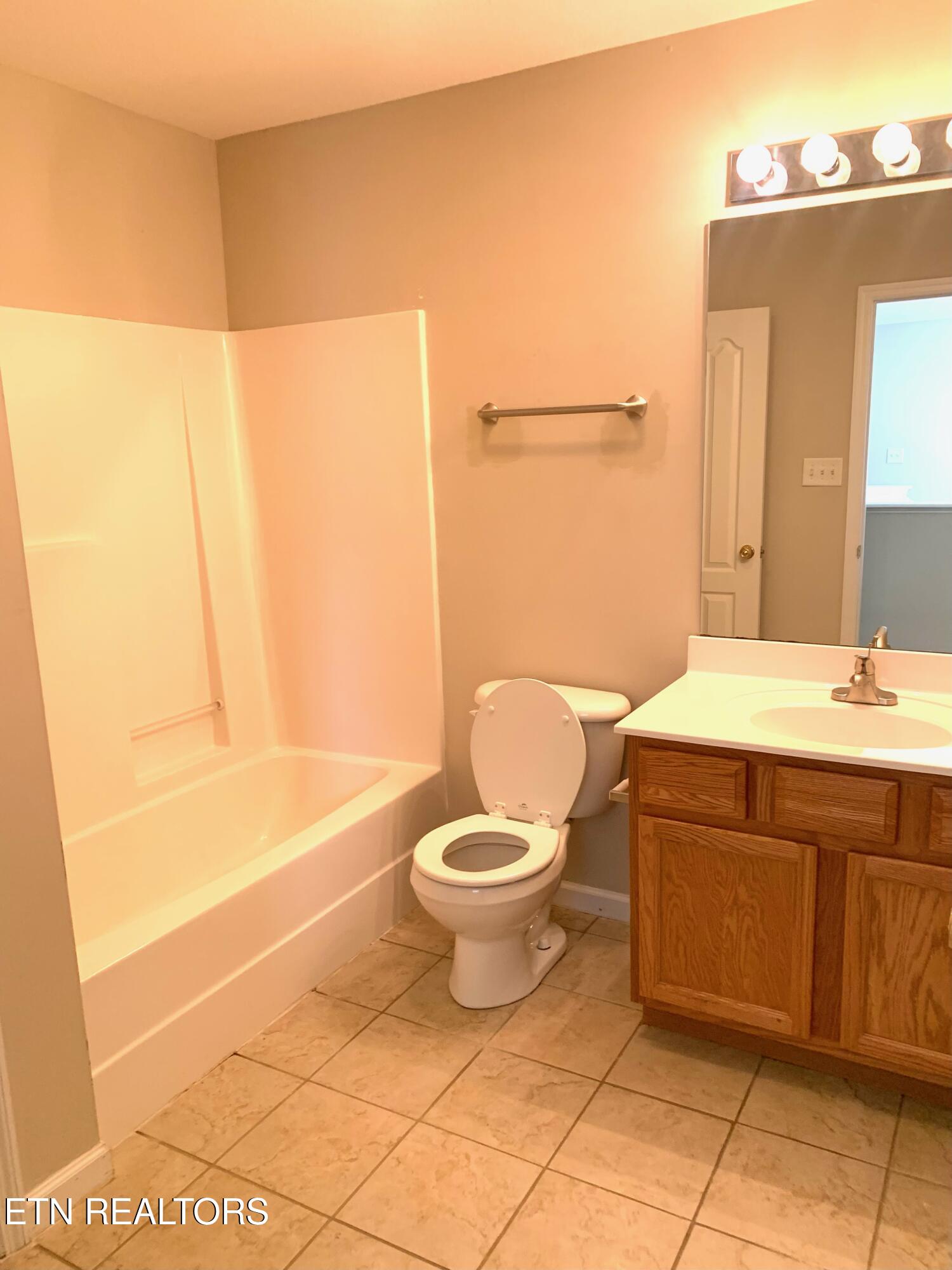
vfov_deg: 67.3
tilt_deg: -11.0
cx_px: 476
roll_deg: +1.4
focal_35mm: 26
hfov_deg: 53.1
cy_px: 635
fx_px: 953
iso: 100
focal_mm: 4.25
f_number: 1.8
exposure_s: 1/60
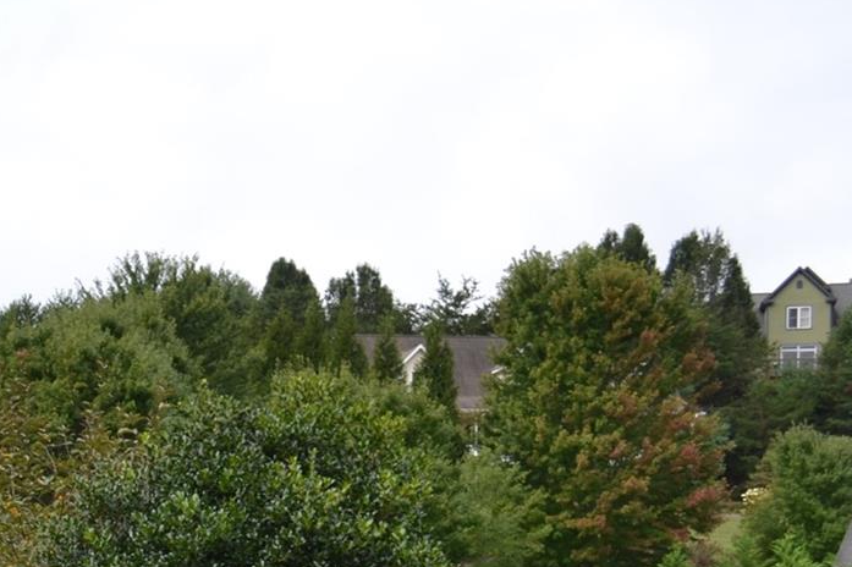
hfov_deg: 19.1
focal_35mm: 97
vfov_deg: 13.5
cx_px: -321
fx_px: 2294
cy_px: 761
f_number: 5.6
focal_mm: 22
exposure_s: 1/200
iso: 100
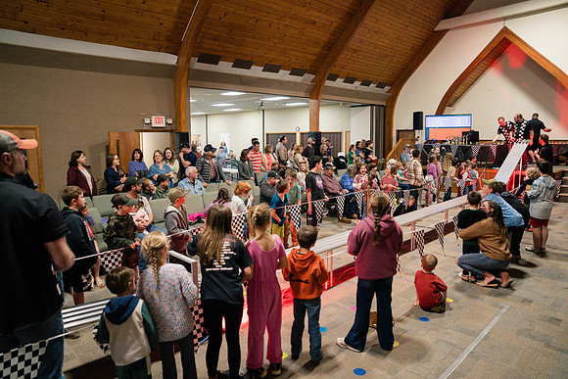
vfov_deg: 53.2
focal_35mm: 24
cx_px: 284
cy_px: 190
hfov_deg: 73.7
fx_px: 379
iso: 2500
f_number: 2.8
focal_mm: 24
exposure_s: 1/320
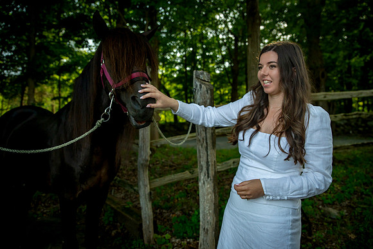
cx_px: 184
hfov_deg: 64.5
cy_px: 123
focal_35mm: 29
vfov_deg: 45.7
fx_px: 296
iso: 400
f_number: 2.8
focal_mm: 26
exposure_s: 1/4000
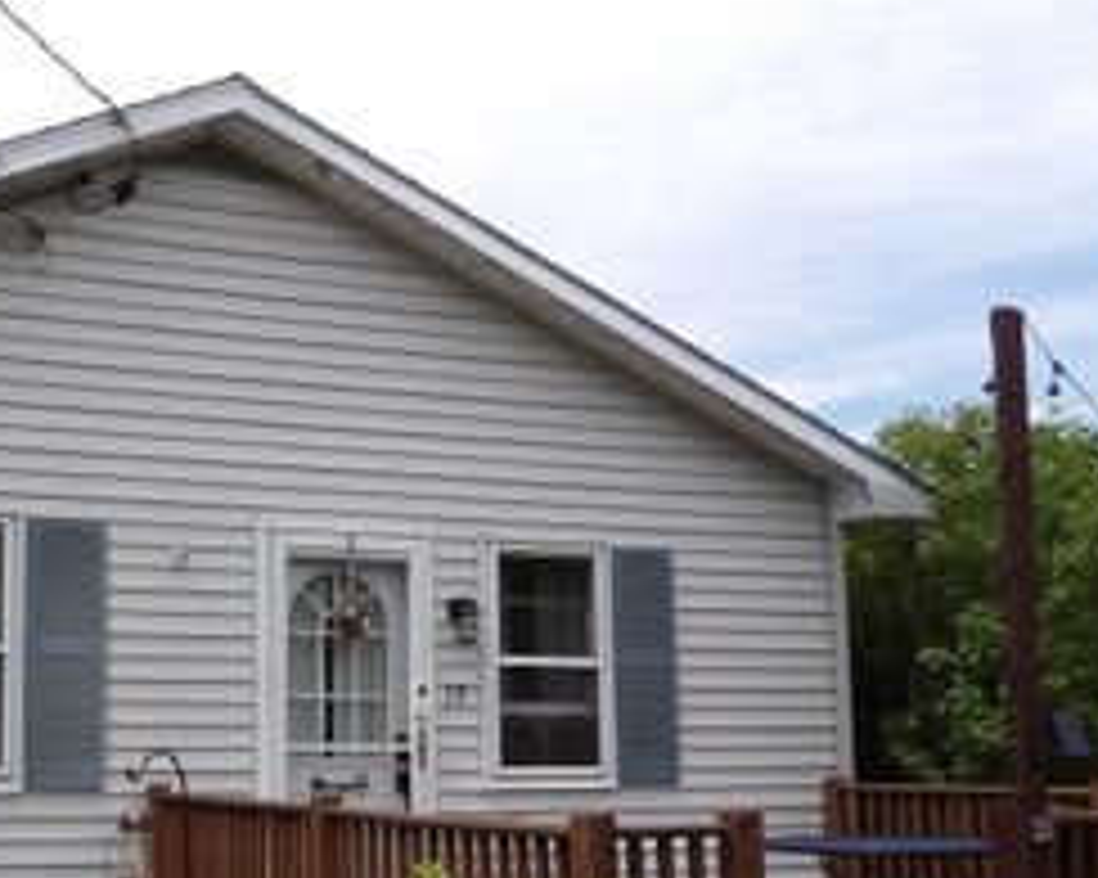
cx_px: 126
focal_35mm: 48
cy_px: 590
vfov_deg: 31.2
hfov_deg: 36.6
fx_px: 1559
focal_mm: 4.3
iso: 100
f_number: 4.6
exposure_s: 1/641
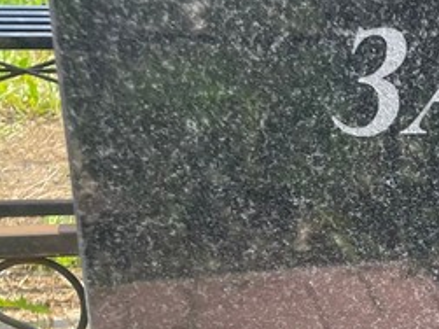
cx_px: 614
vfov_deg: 17.3
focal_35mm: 83
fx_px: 1052
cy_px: 345
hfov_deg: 20.8
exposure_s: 1/716
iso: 32
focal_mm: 4.2
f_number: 1.6
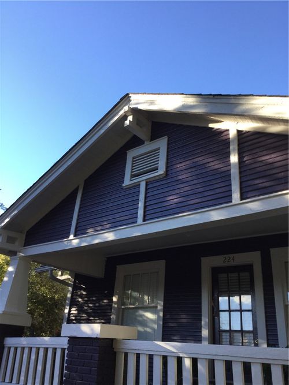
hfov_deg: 45.4
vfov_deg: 58.4
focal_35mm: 31
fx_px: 345
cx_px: 144
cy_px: 192
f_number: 2.4
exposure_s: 1/192
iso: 25
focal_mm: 3.3
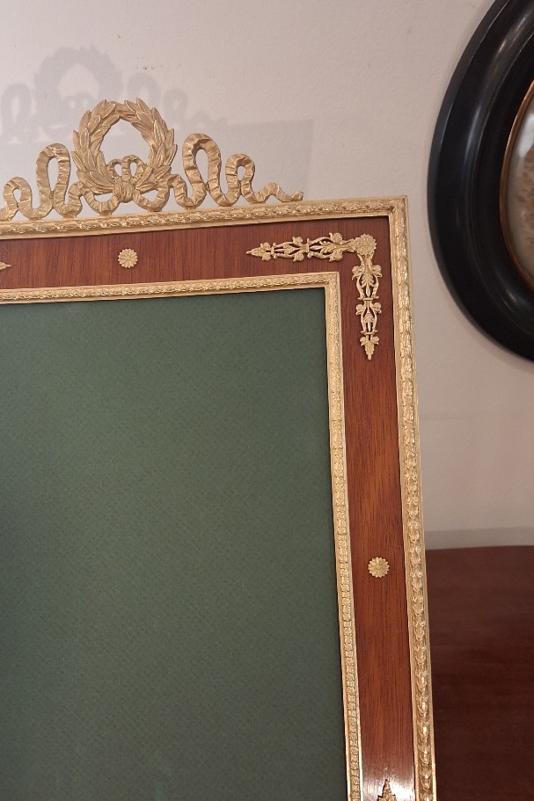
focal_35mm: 37
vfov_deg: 51.6
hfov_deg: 35.6
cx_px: 178
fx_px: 823
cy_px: 470
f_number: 1.8
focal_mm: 4
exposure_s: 1/50
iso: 320
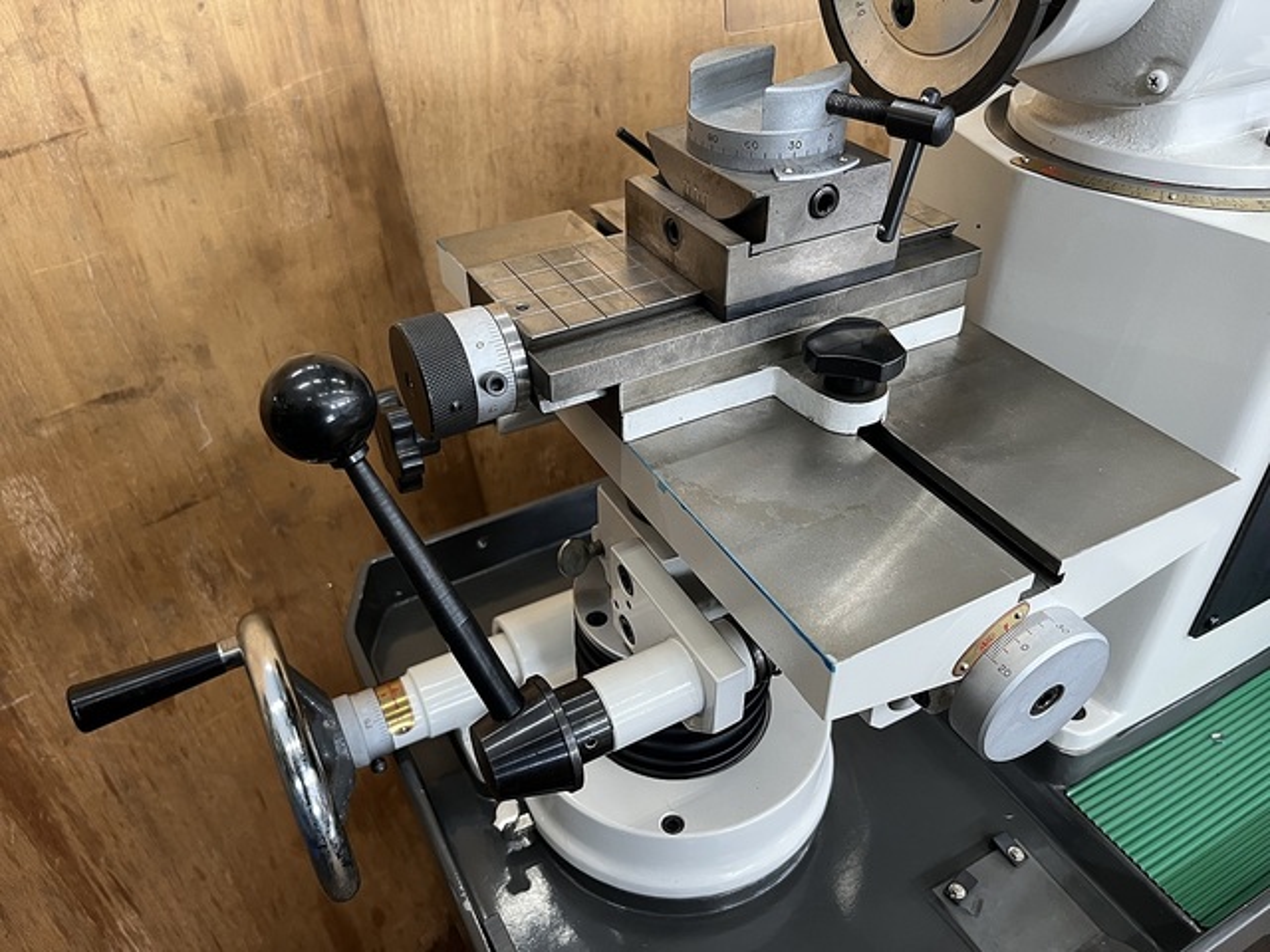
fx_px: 954
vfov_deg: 53.1
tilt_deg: -37.5
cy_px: 476
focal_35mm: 26
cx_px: 635
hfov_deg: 67.3
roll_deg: +1.9
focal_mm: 5.1
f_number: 1.6
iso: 125
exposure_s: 1/60
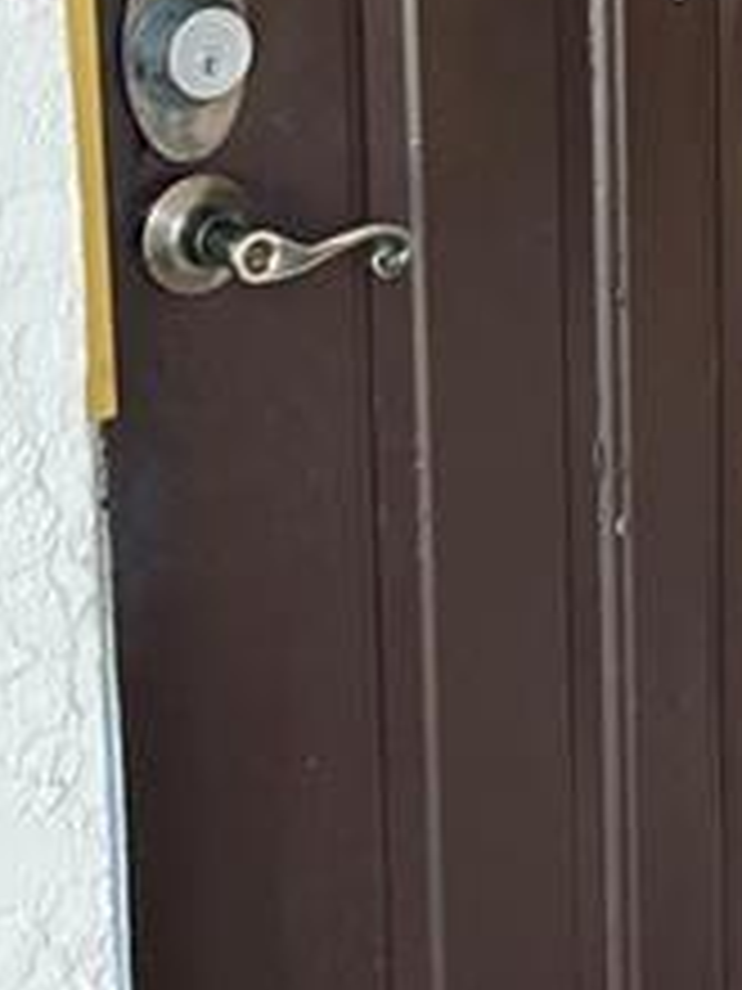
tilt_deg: -10.5
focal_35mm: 142
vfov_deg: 13.6
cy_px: -108
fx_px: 4058
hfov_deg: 9.5
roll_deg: -1.6
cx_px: 1677
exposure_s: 1/121
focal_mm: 5.7
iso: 40
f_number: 1.5
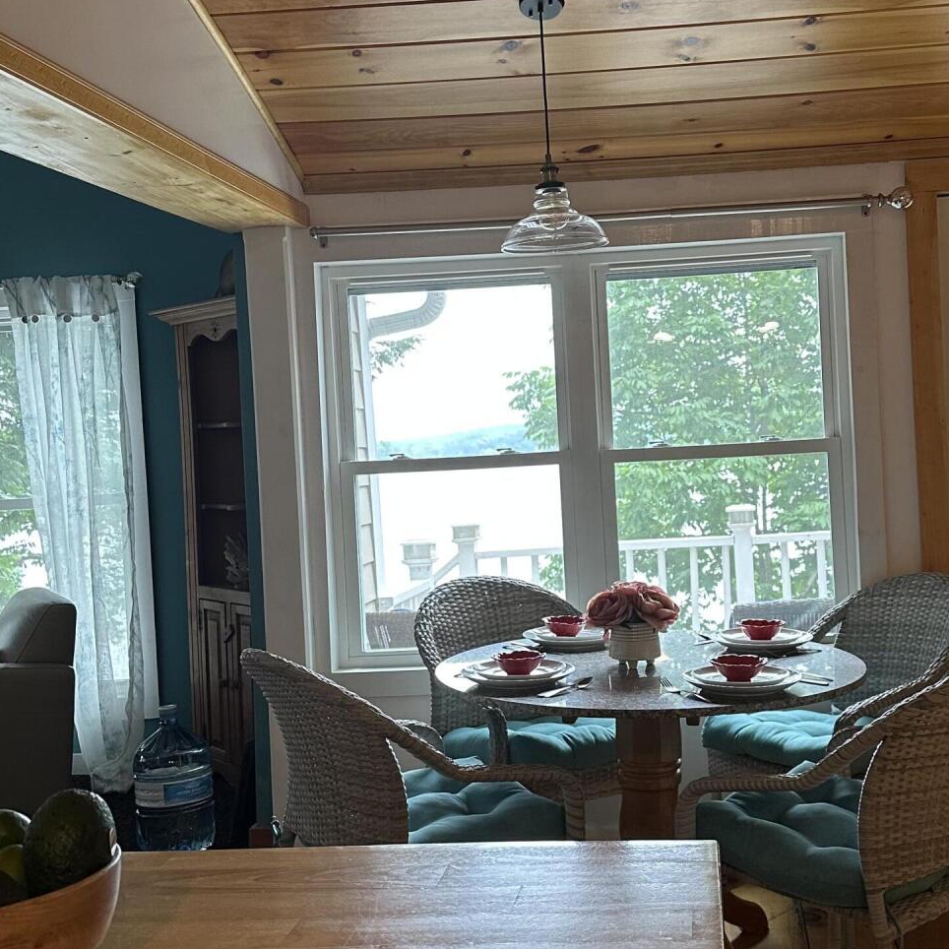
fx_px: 1365
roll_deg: +2.7
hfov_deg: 38.2
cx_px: 576
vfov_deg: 38.3
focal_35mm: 44
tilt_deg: -2.4
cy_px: 474
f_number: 1.78
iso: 200
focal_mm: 6.86
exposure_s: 1/120
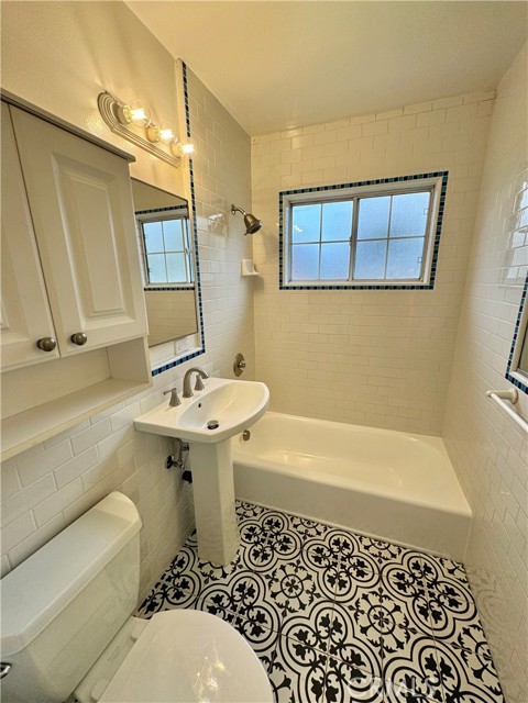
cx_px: 264
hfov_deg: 85.7
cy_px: 352
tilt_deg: -16.2
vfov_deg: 102.1
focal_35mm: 14
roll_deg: +2.1
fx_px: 285
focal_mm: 2.22
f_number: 2.2
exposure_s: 1/185
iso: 40
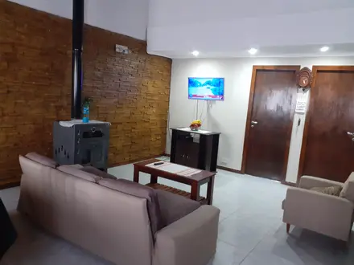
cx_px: 177
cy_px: 132
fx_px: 276
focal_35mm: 27
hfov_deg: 65.3
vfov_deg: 51.4
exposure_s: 1/25
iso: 320
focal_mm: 3.6
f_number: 1.9
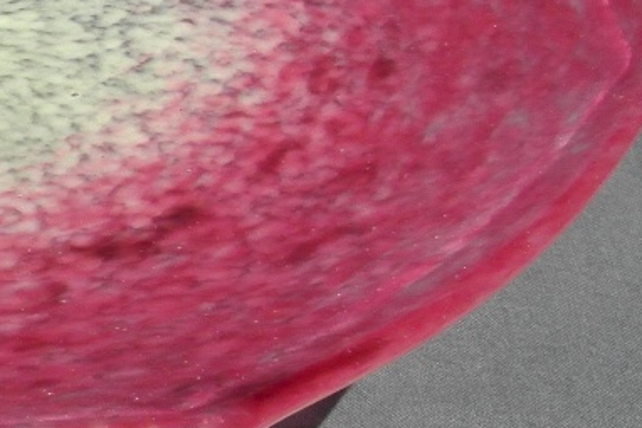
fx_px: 3086
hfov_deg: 11.4
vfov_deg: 7.9
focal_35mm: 173
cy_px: 55
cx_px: -313
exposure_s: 1/500
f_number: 6
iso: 80
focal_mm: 8.7
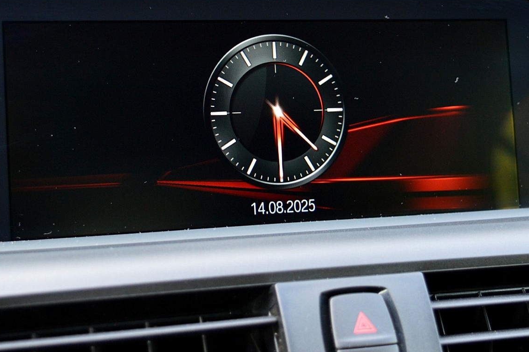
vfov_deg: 17.6
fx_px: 1130
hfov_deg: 26.3
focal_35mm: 77
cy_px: 105
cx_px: 245
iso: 800
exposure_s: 1/50
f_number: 4.8
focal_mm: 36
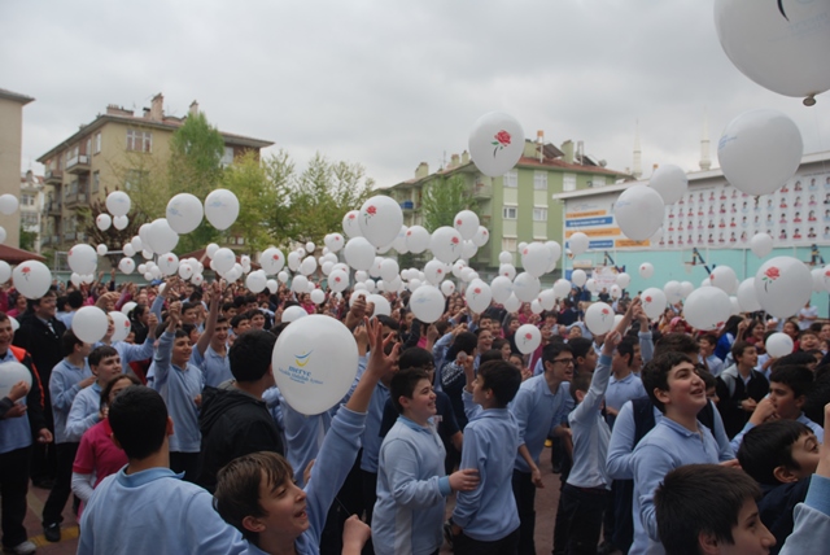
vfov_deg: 48.0
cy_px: 278
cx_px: 415
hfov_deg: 67.3
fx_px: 623
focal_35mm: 27
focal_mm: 18
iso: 100
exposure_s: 1/160
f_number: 6.3
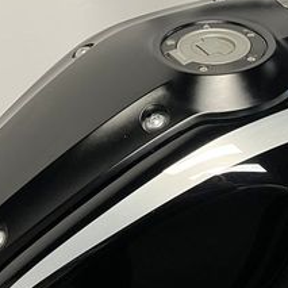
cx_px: 229
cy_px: 139
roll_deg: -0.4
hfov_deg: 24.6
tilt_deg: -35.5
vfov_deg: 25.0
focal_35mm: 69
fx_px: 649
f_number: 1.6
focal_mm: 5.1
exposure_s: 1/50
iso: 125
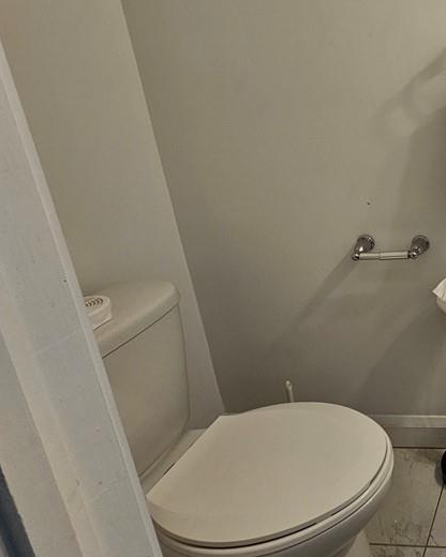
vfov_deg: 65.6
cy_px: 169
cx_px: 531
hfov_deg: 40.5
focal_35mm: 25
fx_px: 412
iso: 100
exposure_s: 1/60
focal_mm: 2.2
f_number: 2.2
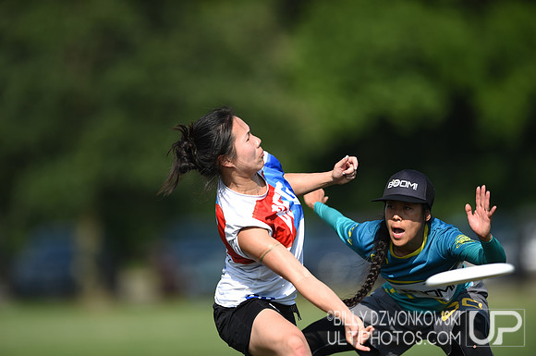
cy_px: 178
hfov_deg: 5.2
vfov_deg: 3.4
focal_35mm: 400
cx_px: 268
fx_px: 5947
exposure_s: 1/1000
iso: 50
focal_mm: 400
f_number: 2.8
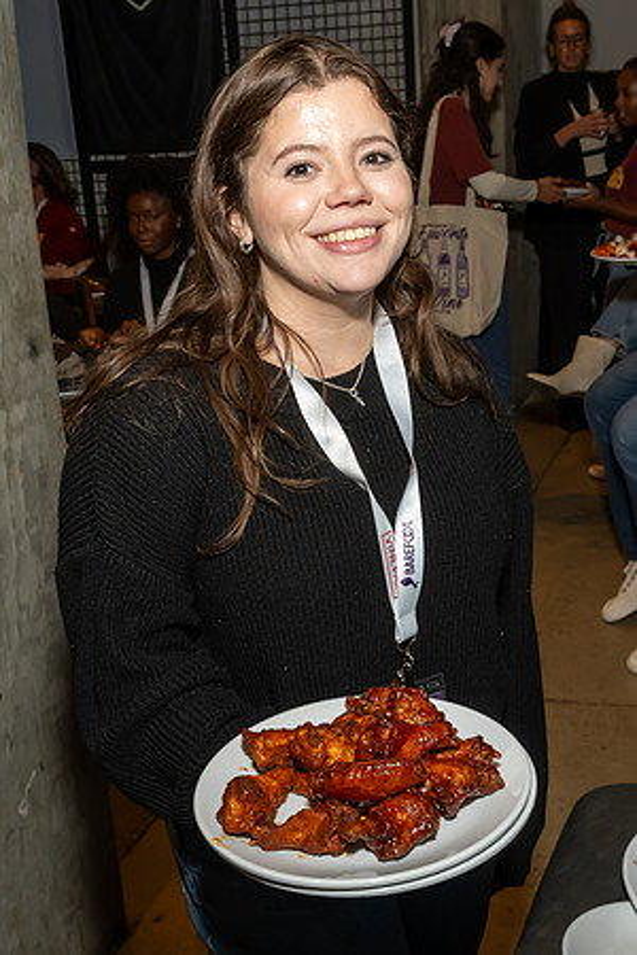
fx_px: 1186
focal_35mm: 45
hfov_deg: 30.0
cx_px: 397
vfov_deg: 43.9
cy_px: 492
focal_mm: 18
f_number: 7.1
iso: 800
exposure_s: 1/250
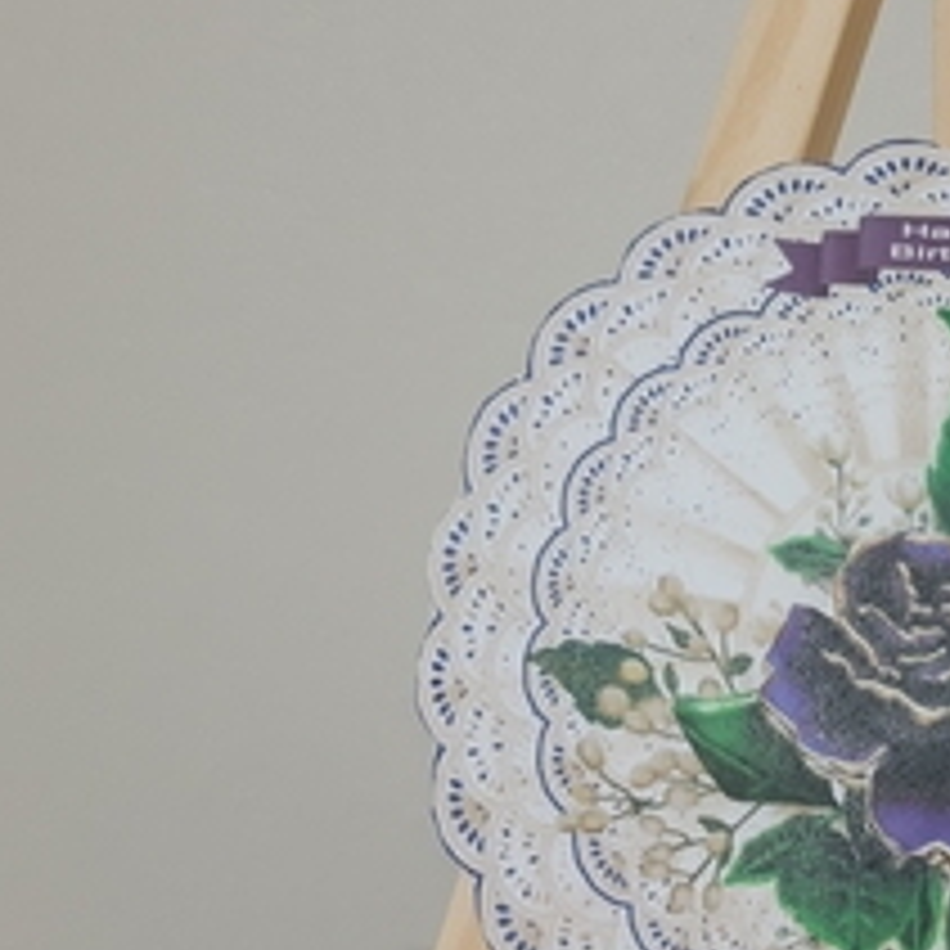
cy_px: 538
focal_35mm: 49
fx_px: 1521
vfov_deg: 34.6
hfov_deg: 32.7
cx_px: 882
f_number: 1.7
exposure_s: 1/25
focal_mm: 3.92
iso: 250
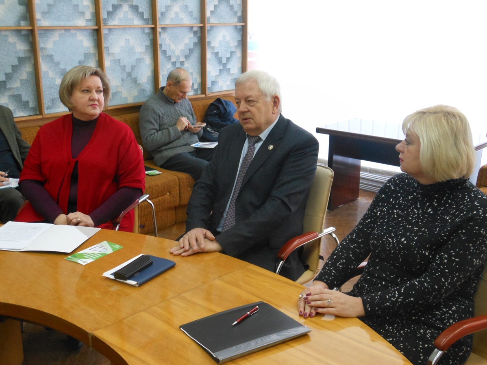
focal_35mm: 43
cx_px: 244
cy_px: 182
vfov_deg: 33.6
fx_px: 605
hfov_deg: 43.8
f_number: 3.8
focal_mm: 7.7
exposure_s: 1/30
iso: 400
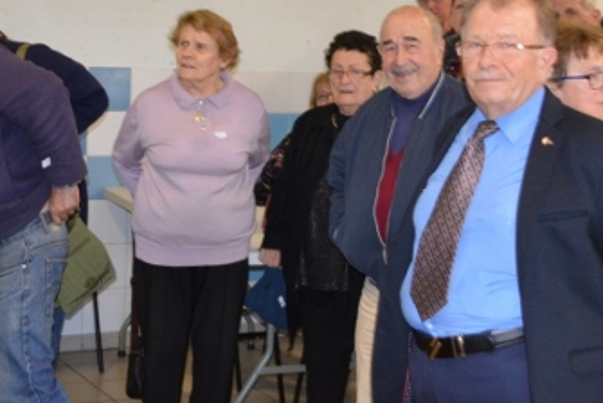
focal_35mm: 83
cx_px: 337
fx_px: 1391
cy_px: 36
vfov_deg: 16.3
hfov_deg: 24.5
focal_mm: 29
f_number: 4
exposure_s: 1/60
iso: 1600
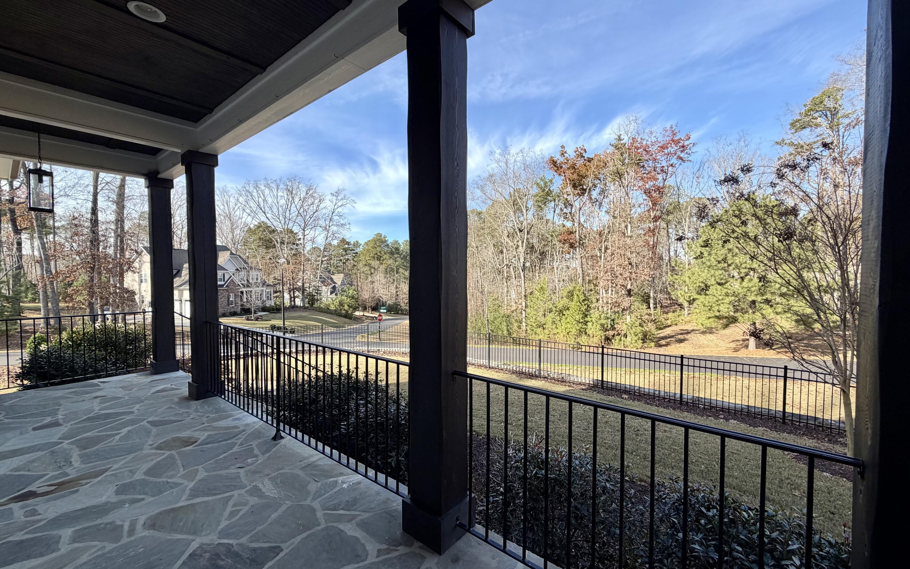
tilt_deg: -2.1
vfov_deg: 74.8
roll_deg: +0.3
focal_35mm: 15
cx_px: 456
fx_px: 372
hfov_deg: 101.5
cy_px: 284
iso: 40
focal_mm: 2.22
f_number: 2.2
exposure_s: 1/607
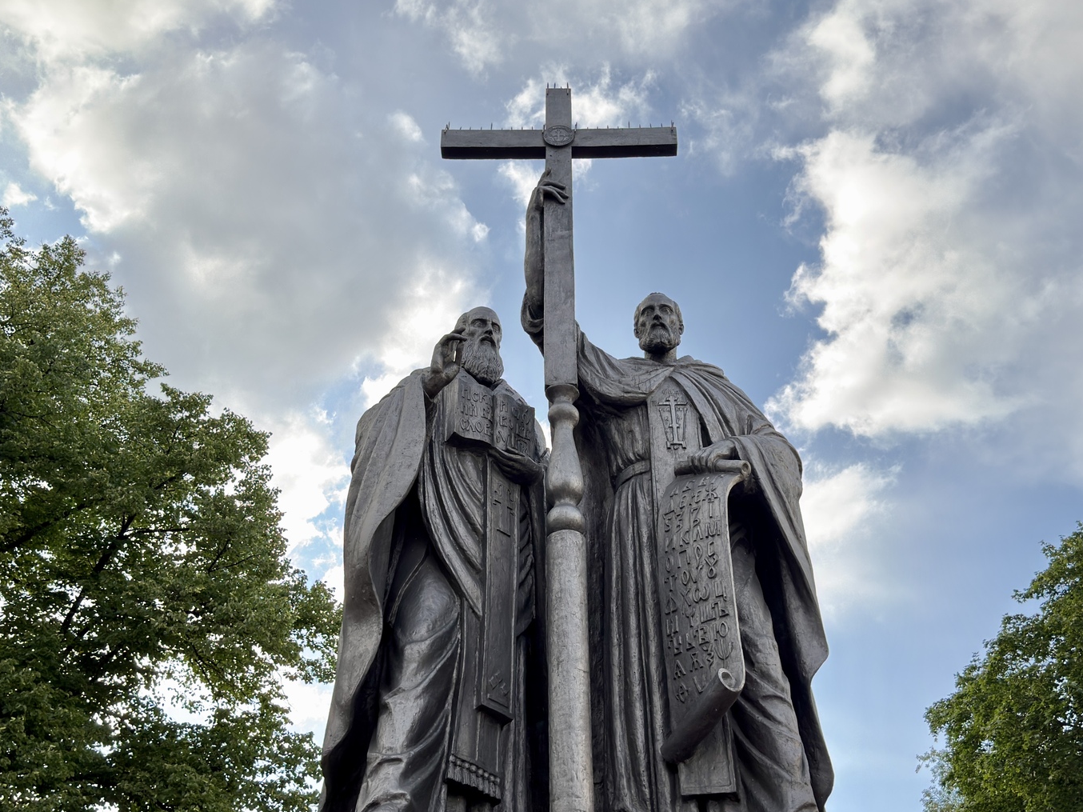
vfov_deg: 35.1
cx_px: 528
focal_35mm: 41
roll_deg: -0.8
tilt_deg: +35.1
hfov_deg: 45.8
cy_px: 432
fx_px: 1283
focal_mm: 6.76
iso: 100
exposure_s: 1/694
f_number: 1.78
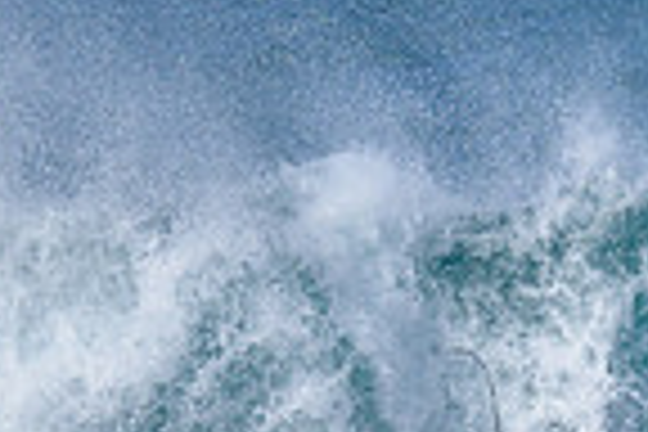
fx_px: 73722
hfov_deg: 0.5
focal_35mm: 4096
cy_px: 858
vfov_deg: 0.3
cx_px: 1318
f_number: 6.3
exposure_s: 1/2000
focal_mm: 800
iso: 360
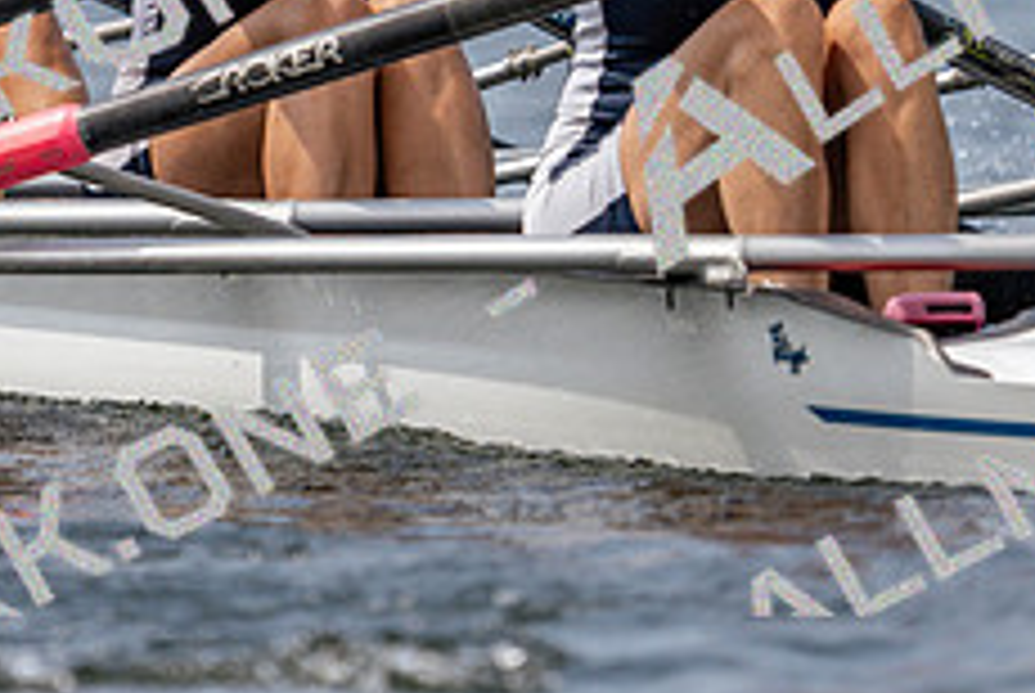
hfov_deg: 2.0
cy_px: -155
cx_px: 248
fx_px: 29017
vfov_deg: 1.4
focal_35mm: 1008
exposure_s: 1/1600
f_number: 6.3
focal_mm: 400
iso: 250
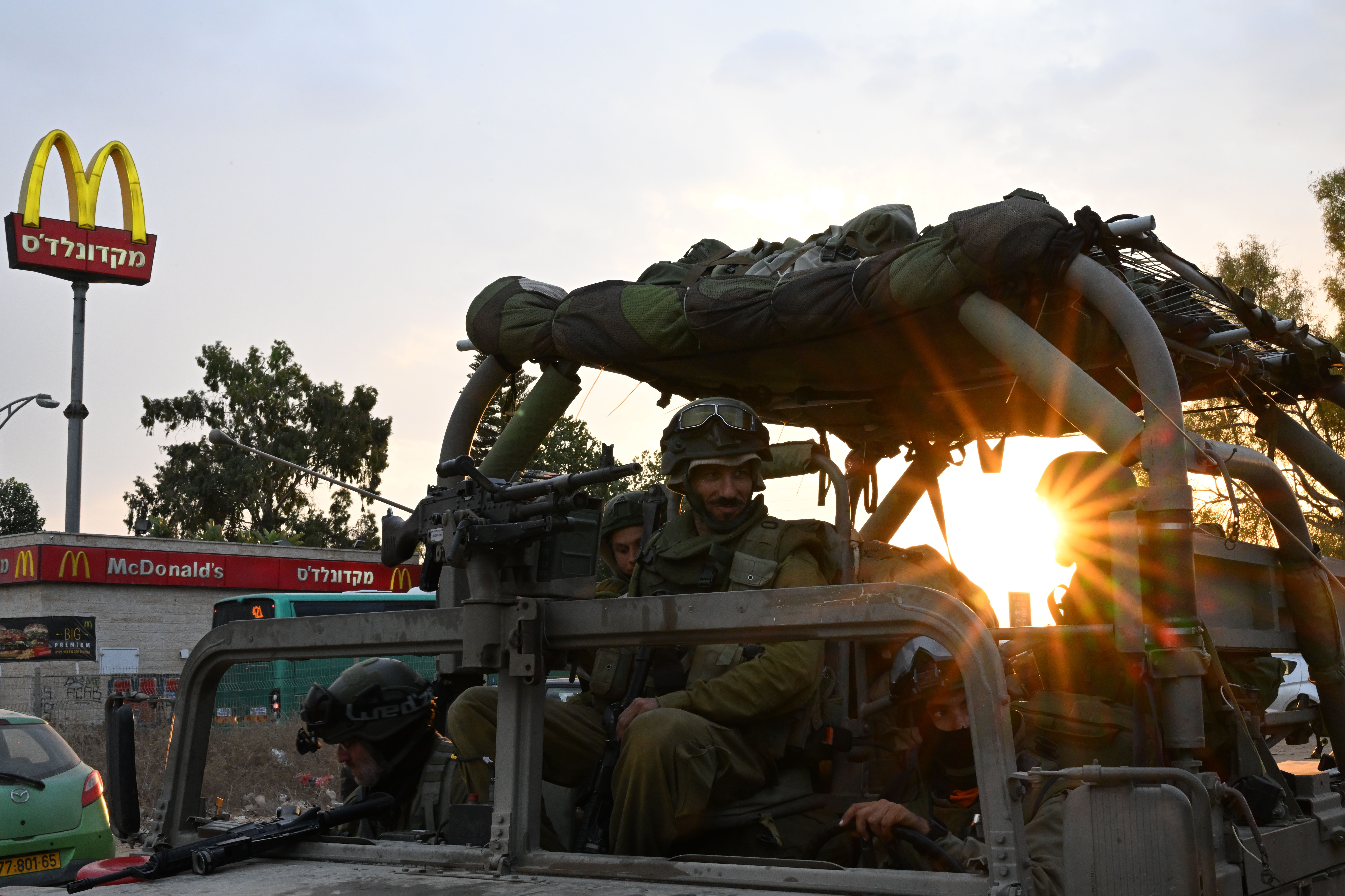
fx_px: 1606
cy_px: 448
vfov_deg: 31.2
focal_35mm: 43
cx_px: 672
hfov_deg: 45.4
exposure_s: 1/50
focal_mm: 43
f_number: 22
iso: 2200
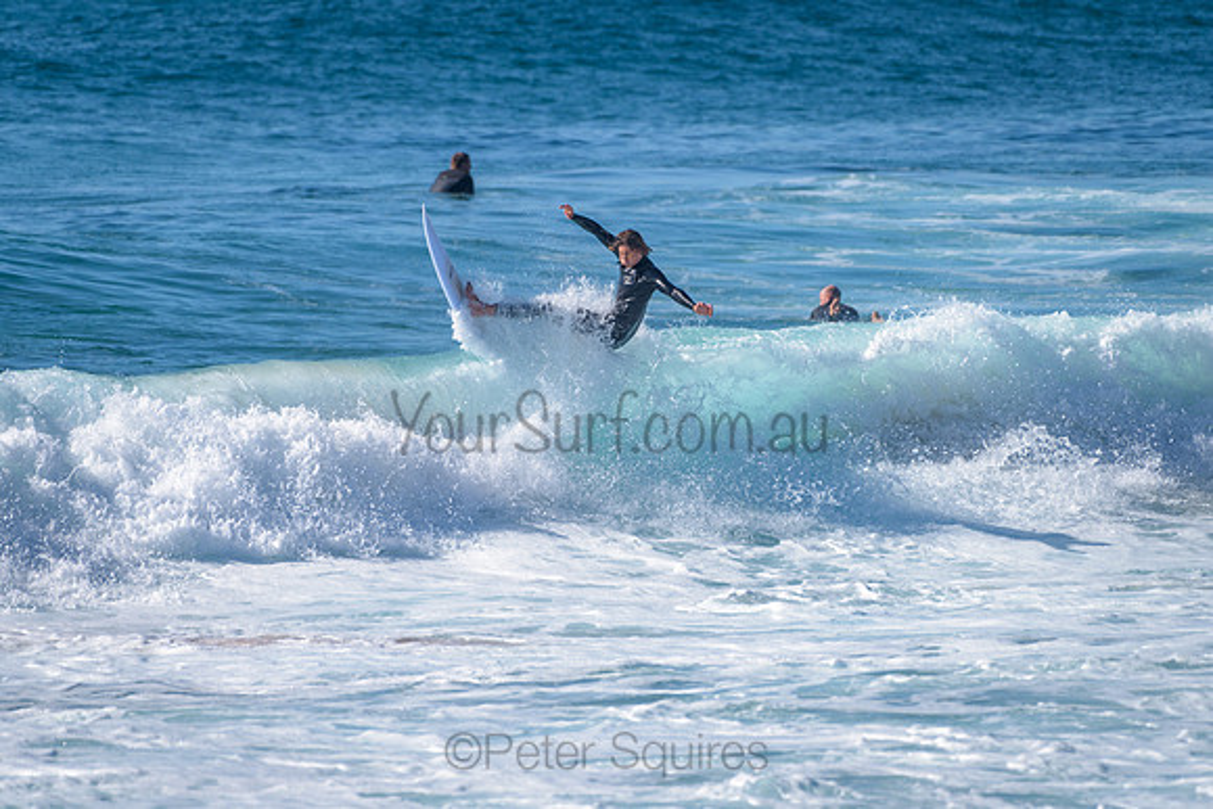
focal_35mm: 613
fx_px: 20652
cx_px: 592
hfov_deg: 3.4
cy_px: 313
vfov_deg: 2.2
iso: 160
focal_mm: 500
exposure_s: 1/2000
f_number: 5.6
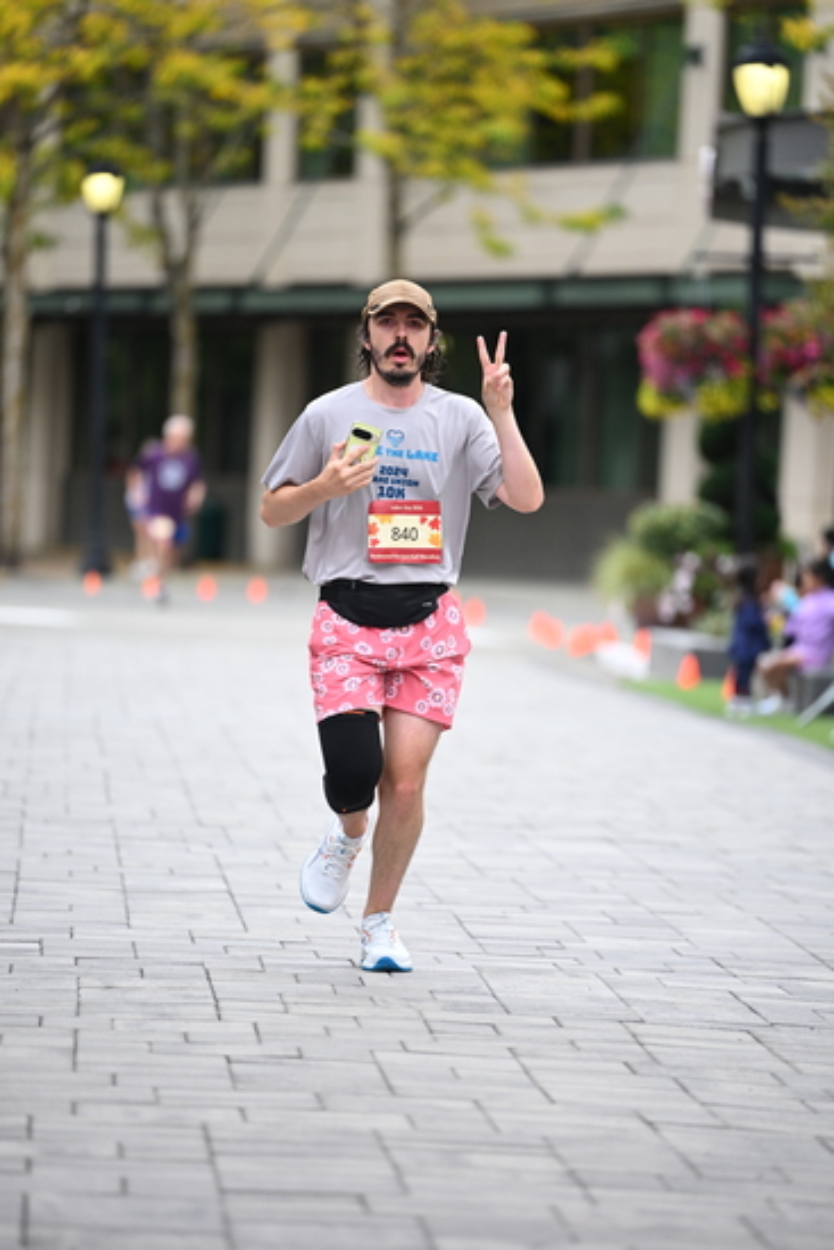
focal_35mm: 200
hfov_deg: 6.9
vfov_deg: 10.3
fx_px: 6945
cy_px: 625
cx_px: 417
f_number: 2.8
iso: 800
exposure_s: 1/2000
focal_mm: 200
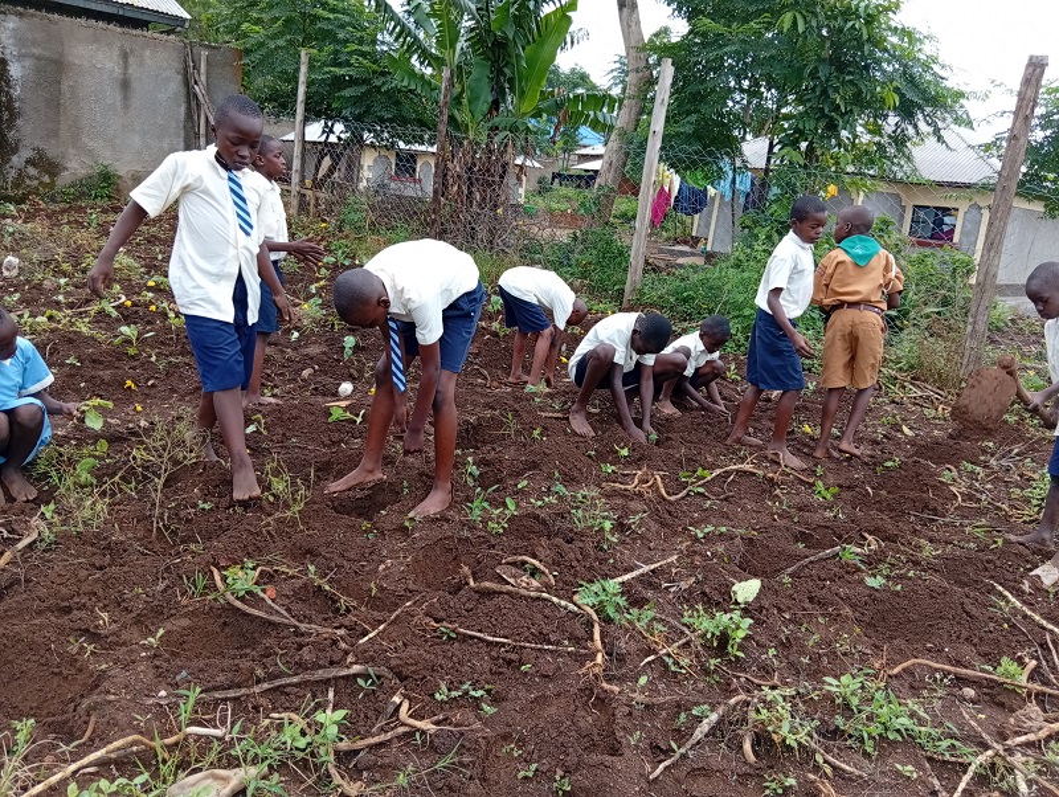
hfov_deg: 67.2
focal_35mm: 26
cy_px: 398
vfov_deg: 53.2
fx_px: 796
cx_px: 530
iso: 52
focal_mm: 3.96
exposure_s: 1/163
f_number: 1.8
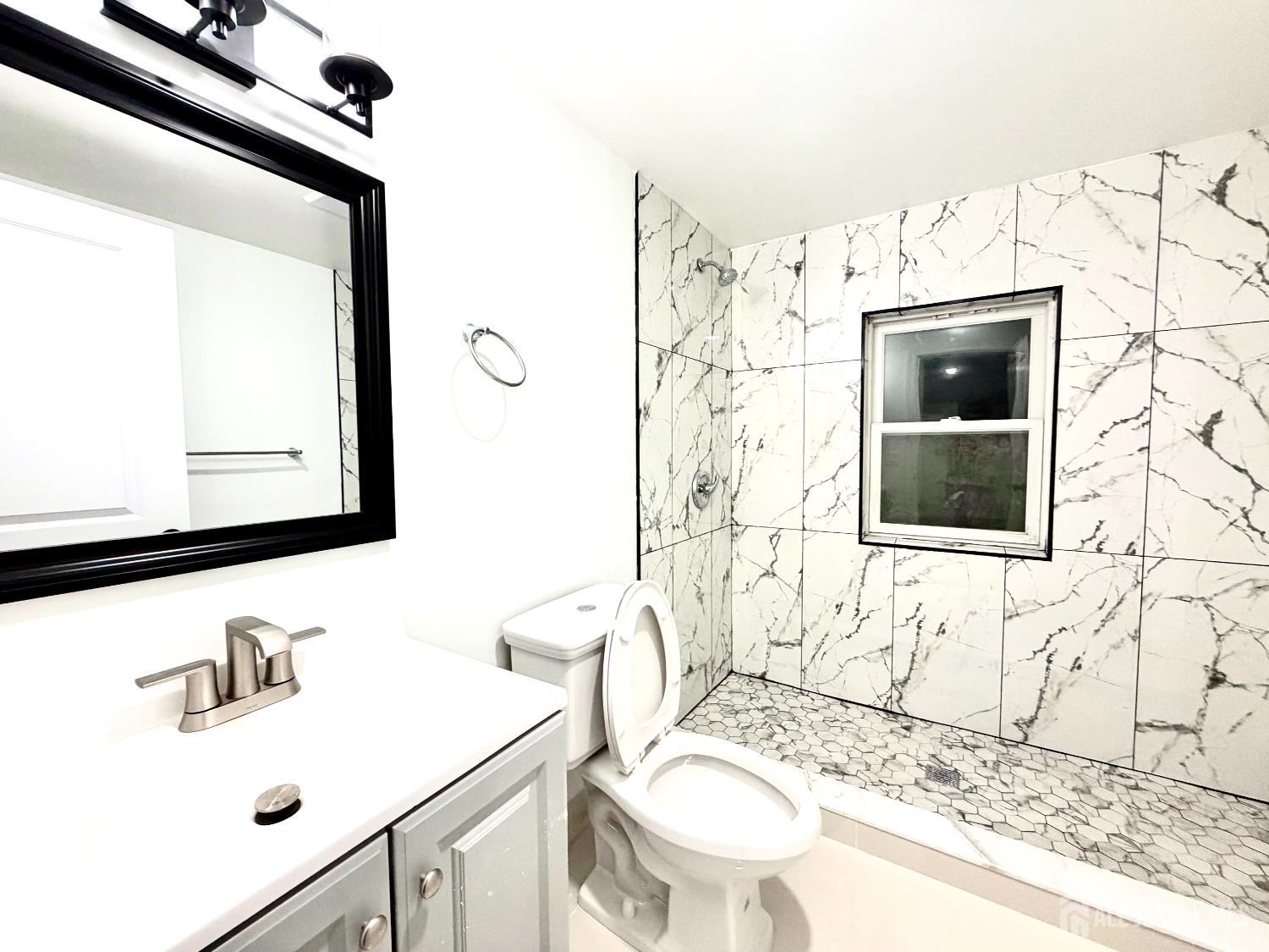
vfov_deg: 85.7
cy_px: 476
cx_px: 634
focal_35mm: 14
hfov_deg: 102.1
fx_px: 513
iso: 250
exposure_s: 1/120
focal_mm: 2.22
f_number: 2.2
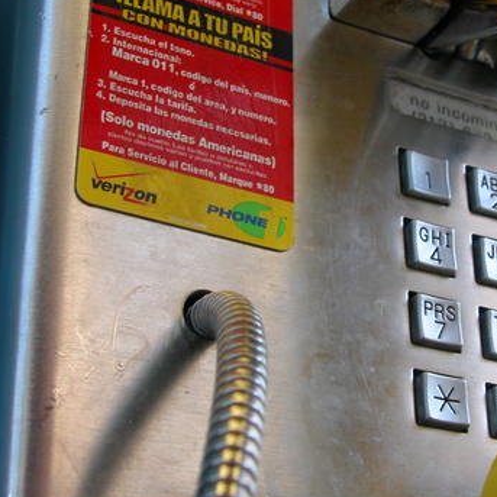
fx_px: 1527
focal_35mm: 94
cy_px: 201
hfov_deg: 18.4
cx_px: 327
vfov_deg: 18.5
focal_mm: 11.6
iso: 100
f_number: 3.3
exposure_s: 1/24.1
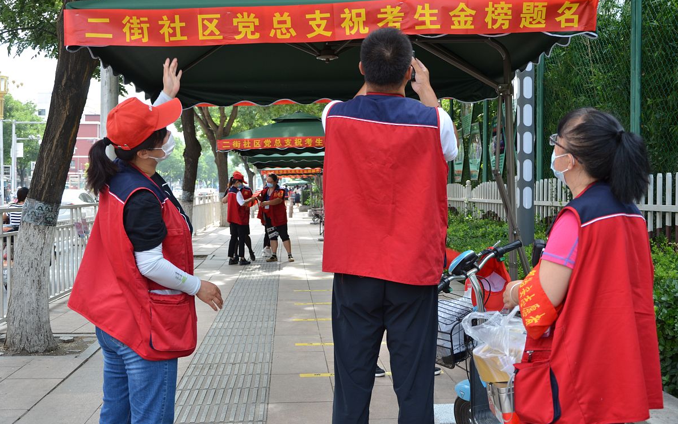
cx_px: 339
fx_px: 850
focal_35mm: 46
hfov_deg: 43.5
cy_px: 205
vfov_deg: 28.0
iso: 200
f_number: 5.6
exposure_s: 1/125
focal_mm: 30
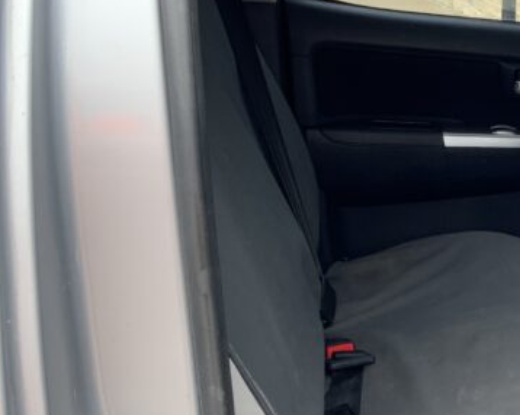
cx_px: 568
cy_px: 331
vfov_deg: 18.8
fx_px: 1246
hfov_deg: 22.3
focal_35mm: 81
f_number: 1.8
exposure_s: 1/175
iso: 16
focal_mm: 3
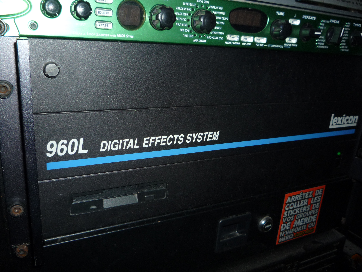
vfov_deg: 46.8
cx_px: 181
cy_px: 136
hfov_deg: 60.0
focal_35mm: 30
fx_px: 314
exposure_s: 1/30
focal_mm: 5.2
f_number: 4
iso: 100
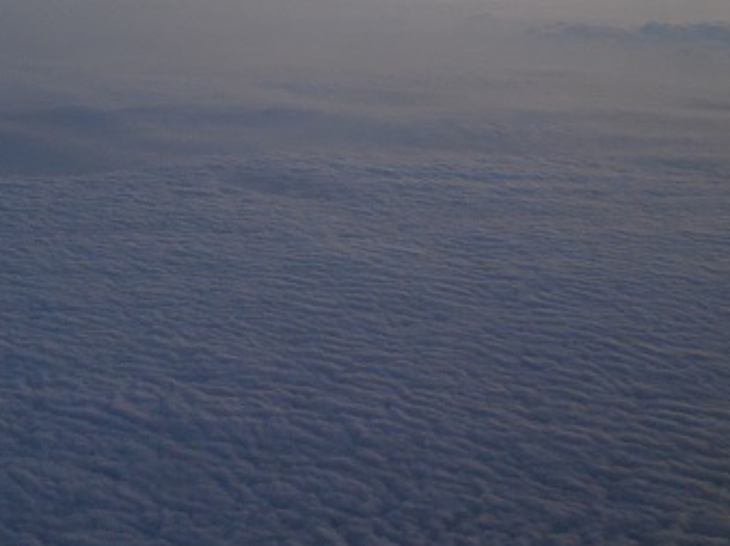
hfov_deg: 23.9
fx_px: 1686
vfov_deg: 18.2
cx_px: 114
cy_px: 88
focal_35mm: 80
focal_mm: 8.1
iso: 400
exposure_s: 1/30
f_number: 4.2
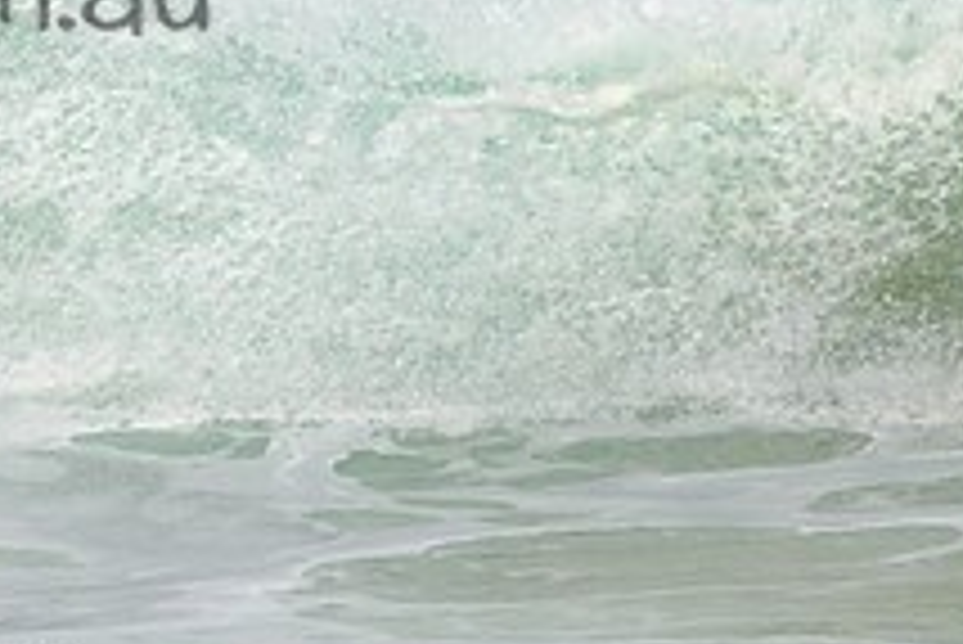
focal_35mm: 2168
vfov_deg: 0.6
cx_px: -266
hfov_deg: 1.0
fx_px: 58031
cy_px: -74
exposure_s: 1/2000
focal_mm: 800
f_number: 11
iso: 640
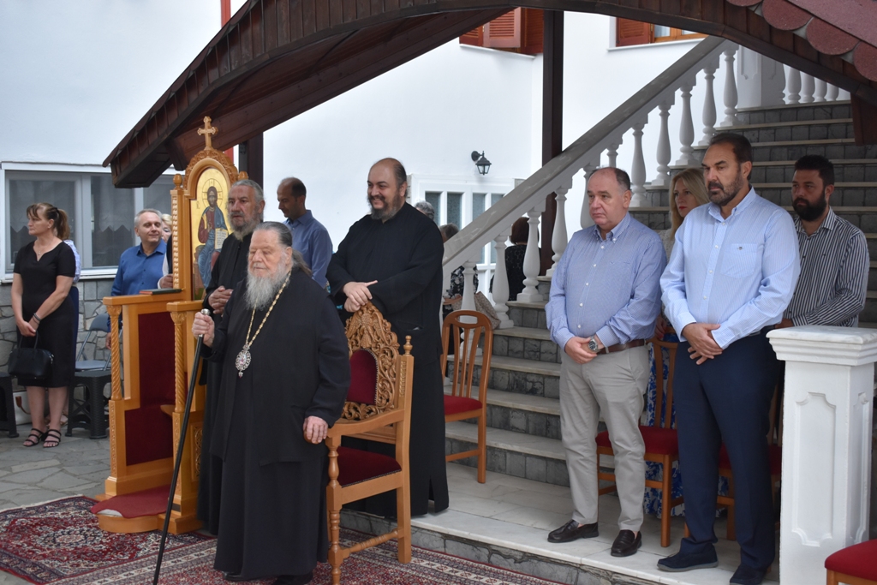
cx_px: 438
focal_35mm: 48
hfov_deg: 41.1
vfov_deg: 28.1
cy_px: 292
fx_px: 1169
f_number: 4.5
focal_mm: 32
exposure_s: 1/125
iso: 900
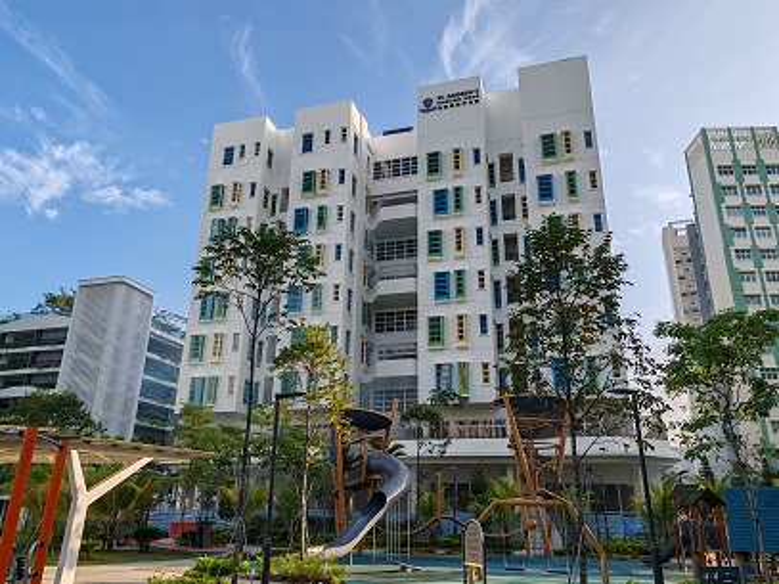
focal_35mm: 27
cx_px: 390
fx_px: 607
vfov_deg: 51.3
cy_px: 292
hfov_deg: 65.3
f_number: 1.9
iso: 50
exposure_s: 1/460
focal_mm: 6.12
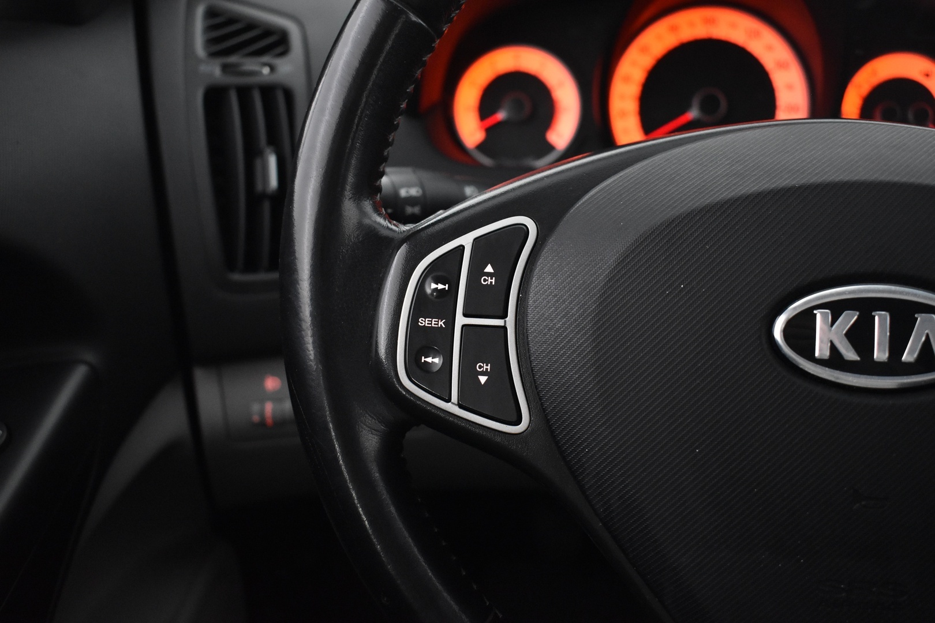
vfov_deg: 36.9
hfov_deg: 53.1
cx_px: 468
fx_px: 935
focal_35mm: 36
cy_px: 312
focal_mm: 24
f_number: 4
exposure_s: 1/40
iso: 3200
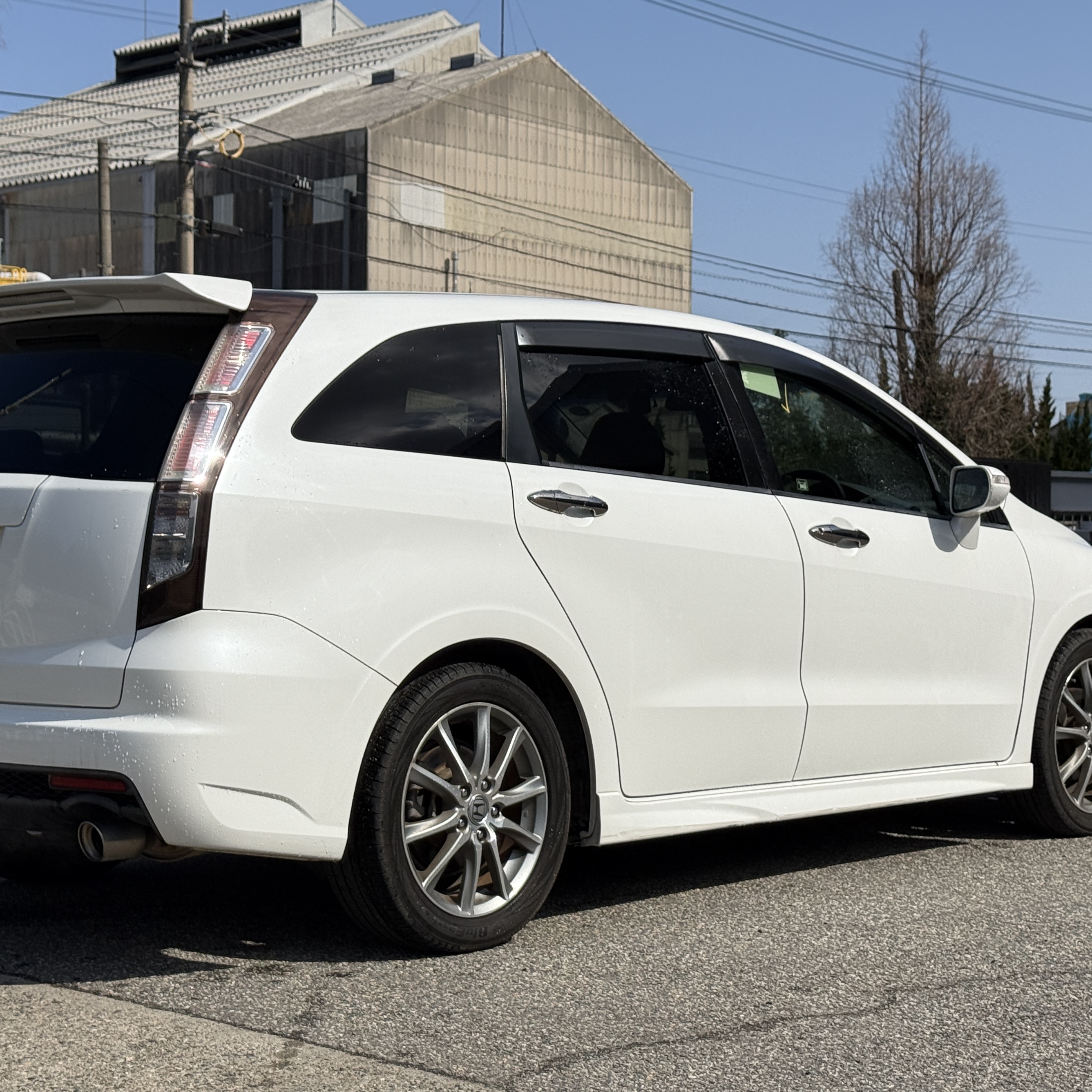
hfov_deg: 26.8
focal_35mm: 64
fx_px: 2284
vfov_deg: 26.9
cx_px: 456
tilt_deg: +0.6
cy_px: 538
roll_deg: -0.2
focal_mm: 6.76
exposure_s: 1/11364
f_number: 1.78
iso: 64
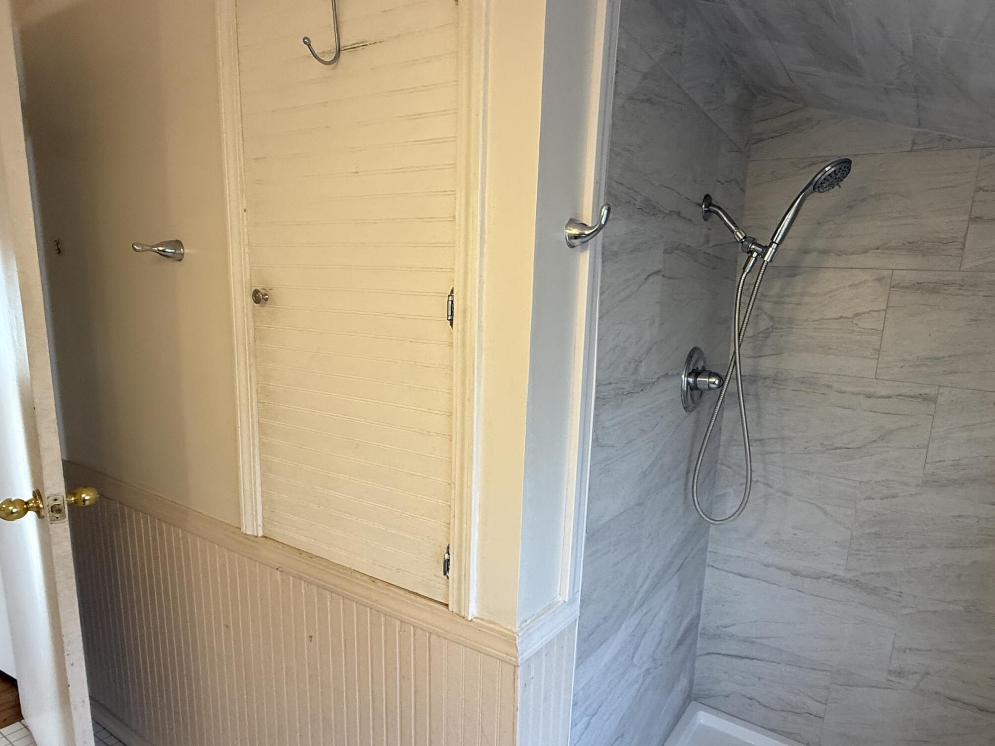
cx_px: 595
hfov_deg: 78.1
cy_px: 430
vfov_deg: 63.1
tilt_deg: -11.4
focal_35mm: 21
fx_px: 604
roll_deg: -3.9
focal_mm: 2.22
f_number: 2.2
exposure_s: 1/120
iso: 160
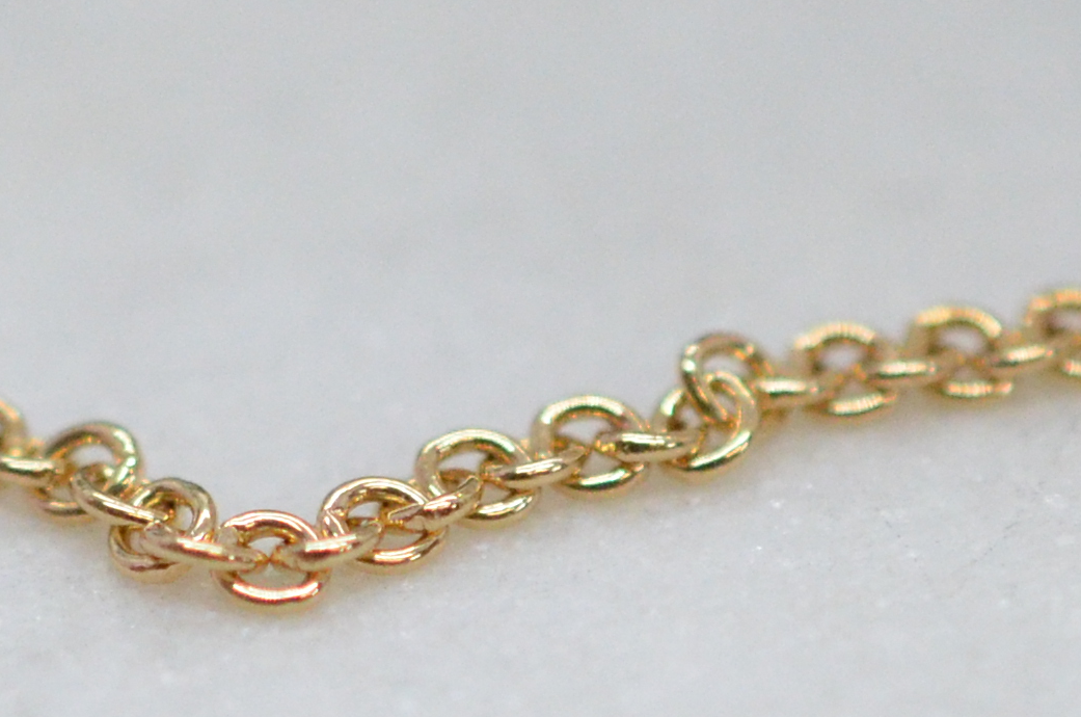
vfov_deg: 4.8
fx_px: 8512
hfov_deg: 7.3
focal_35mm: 284
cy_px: 829
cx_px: 710
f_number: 4
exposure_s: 1/2500
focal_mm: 40
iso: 2500
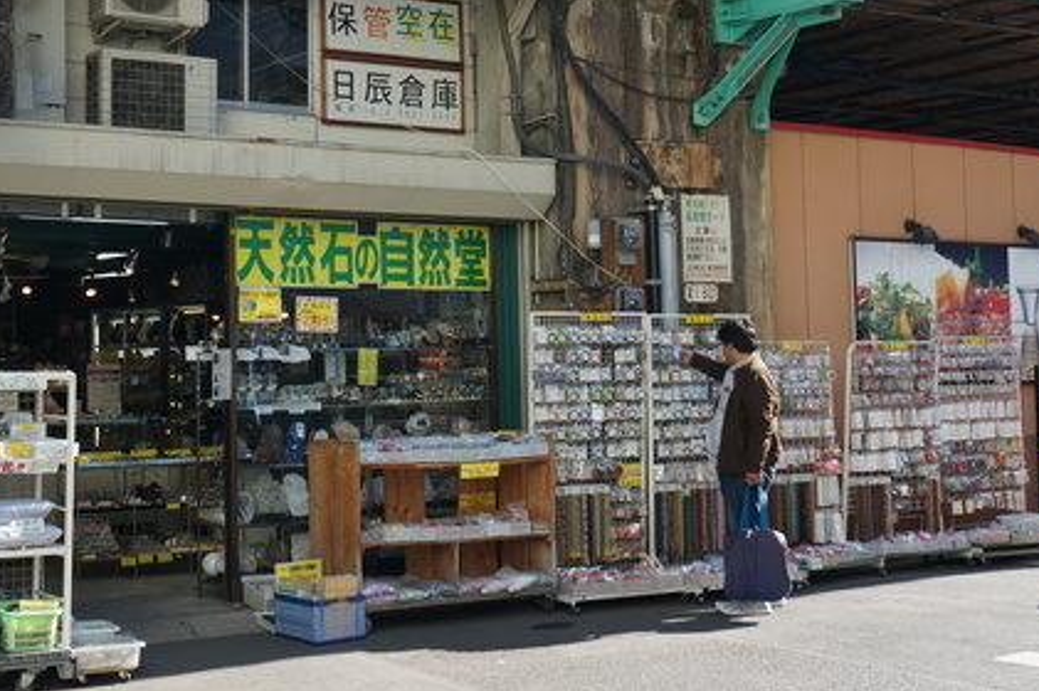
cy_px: 246
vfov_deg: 23.4
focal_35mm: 58
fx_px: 1664
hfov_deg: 34.4
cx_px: 355
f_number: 7.1
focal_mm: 27
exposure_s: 1/100
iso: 100
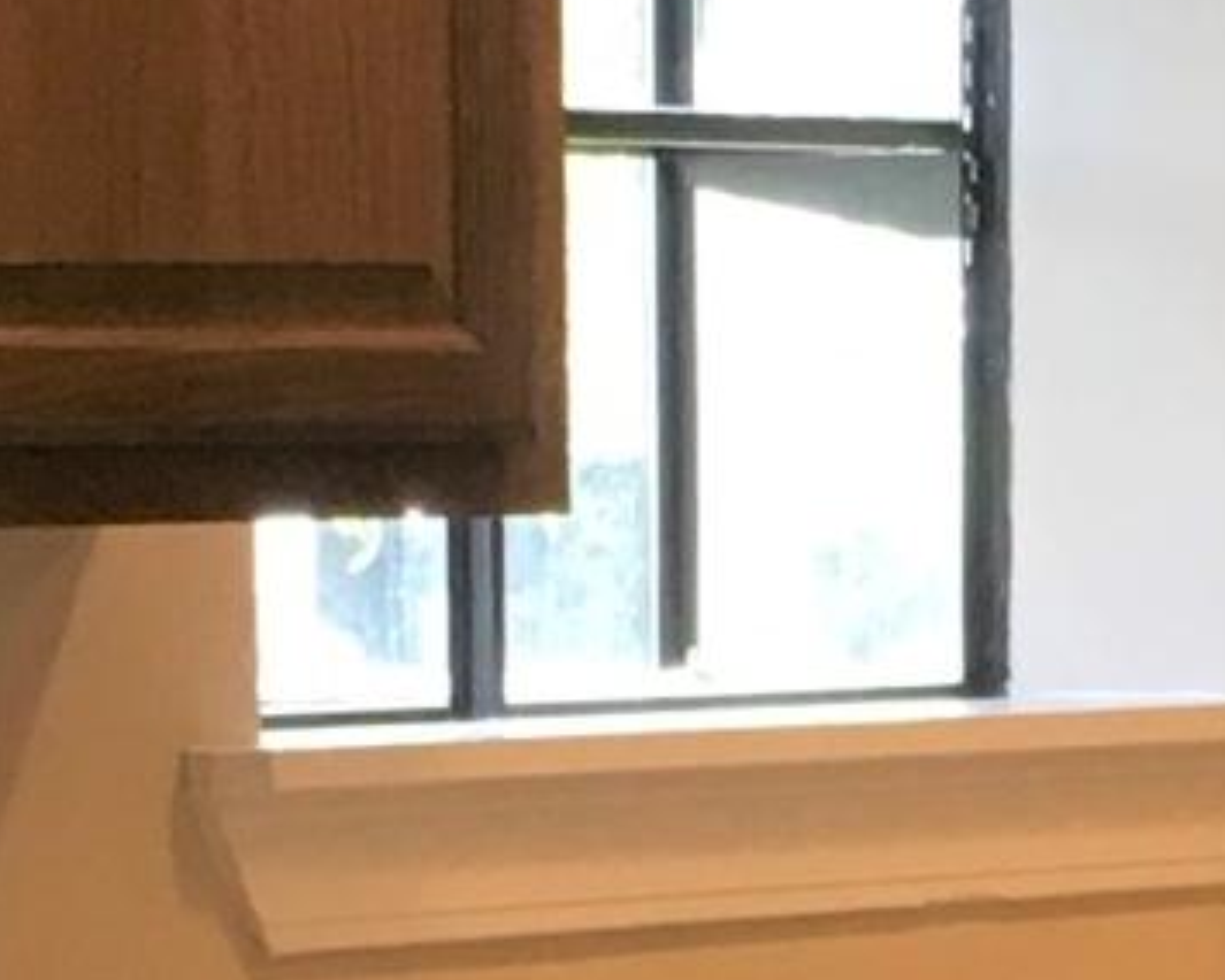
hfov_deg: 8.0
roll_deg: +1.0
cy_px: 1508
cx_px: 1346
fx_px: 8665
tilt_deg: -7.4
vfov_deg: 6.4
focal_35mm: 239
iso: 32
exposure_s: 1/30
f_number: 2.2
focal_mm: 4.15
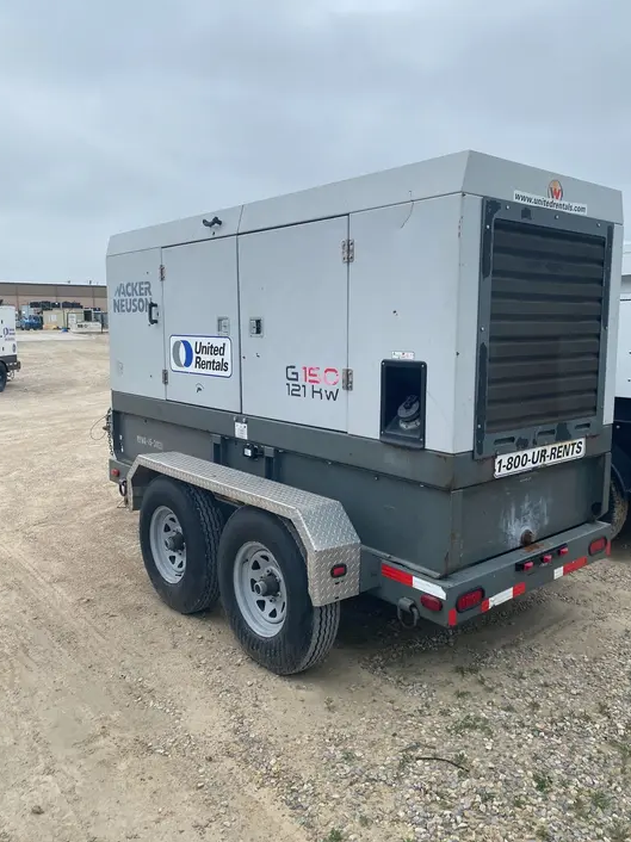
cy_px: 408
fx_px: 657
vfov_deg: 65.3
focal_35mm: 27
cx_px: 318
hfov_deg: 51.3
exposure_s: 1/2105
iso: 32
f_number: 1.8
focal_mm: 4.25
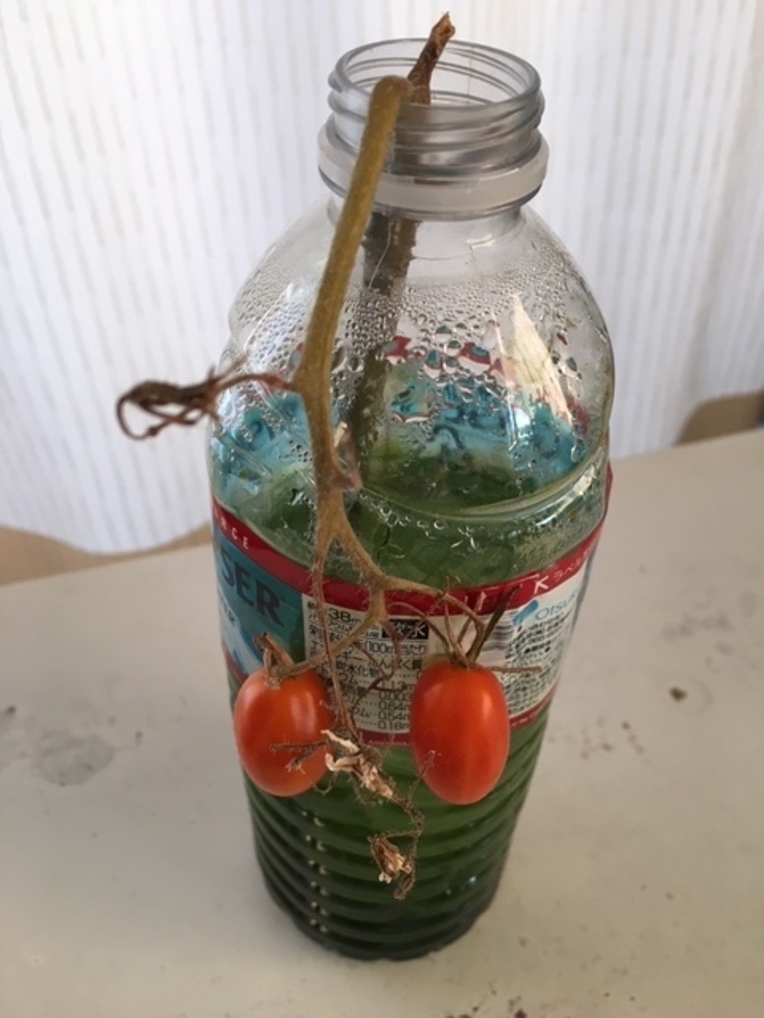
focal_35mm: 29
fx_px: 853
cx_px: 382
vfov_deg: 61.7
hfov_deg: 48.2
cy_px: 509
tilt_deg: -46.6
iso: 25
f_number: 2.2
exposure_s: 1/40
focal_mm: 4.15
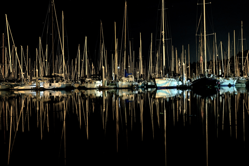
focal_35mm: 36
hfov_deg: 53.1
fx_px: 249
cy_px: 83
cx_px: 124
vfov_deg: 36.9
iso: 1250
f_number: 3.2
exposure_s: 1.4
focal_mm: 24.3
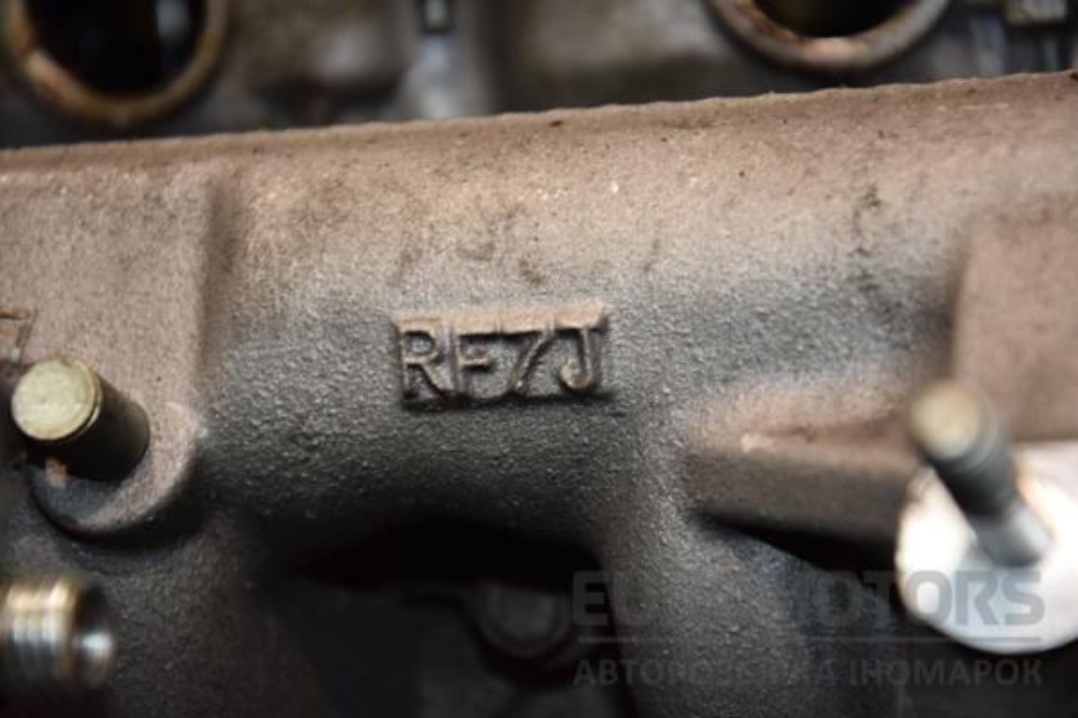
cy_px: 359
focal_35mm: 158
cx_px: 539
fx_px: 4716
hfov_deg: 13.0
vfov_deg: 8.7
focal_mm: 105
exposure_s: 1/60
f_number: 5.6
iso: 800
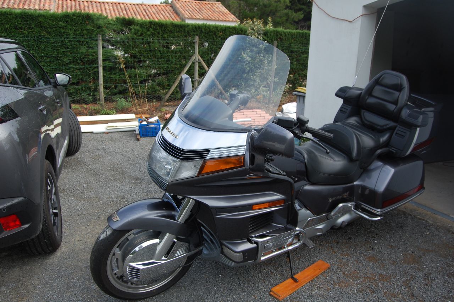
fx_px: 340
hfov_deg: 67.4
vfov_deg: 47.8
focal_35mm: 27
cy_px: 151
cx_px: 227
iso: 200
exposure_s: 1/250
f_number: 8
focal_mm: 18
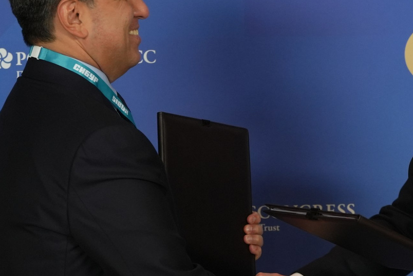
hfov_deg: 9.9
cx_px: 342
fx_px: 2375
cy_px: 190
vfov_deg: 6.6
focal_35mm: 207
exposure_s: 1/200
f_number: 4
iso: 1600
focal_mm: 65
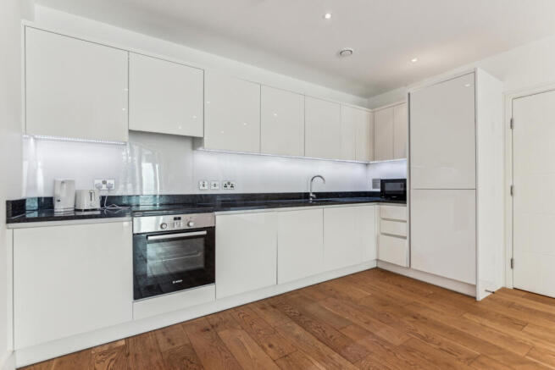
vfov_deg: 73.8
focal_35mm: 16
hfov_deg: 96.7
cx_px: 278
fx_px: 247
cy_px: 185
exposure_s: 1/8
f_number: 11
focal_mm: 16
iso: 400
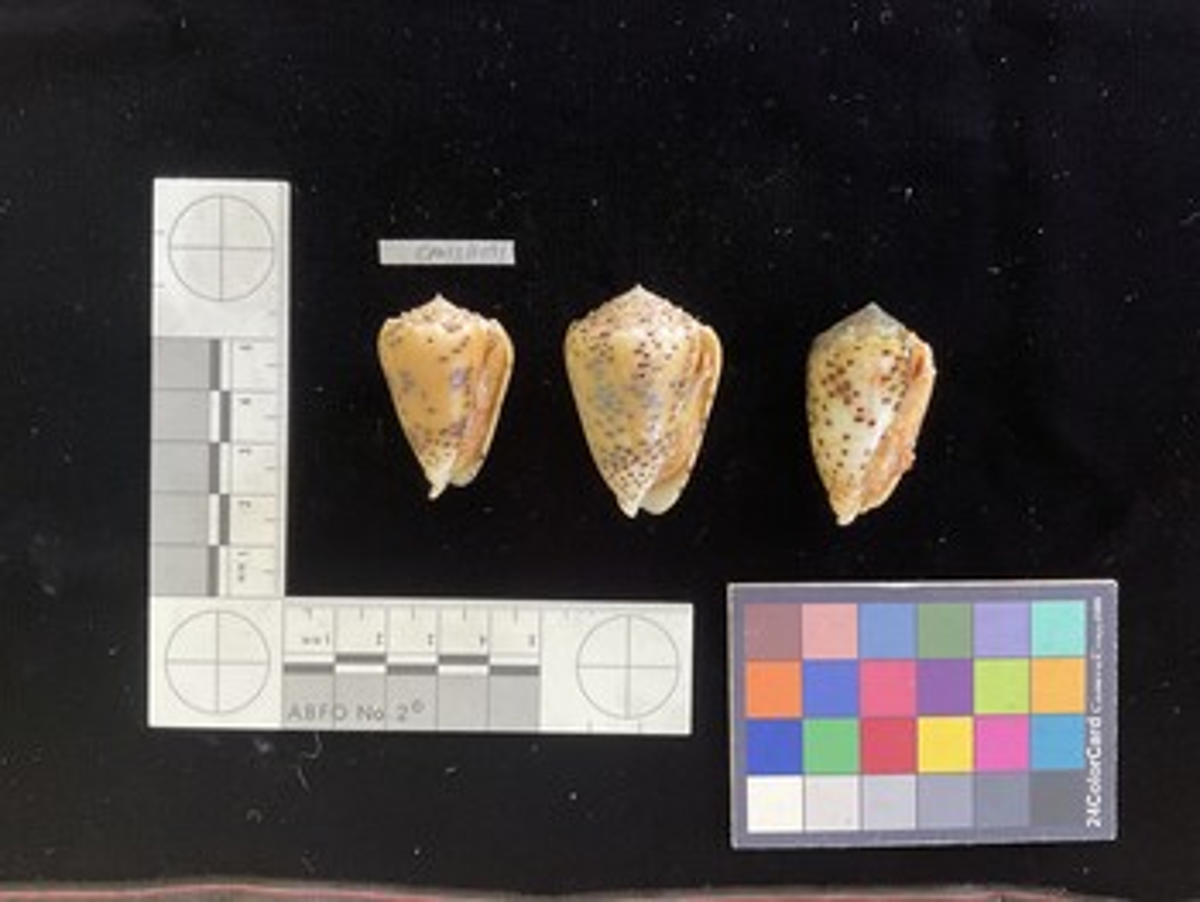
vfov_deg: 48.3
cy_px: 451
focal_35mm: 29
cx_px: 600
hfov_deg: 61.6
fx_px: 1006
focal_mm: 3
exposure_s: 1/60
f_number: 1.8
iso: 125
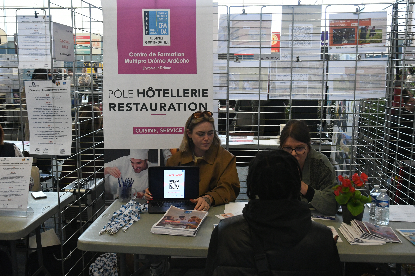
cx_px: 208
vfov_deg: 35.9
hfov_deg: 51.9
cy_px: 138
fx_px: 426
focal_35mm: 37
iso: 5000
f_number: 5.6
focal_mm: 25
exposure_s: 1/250
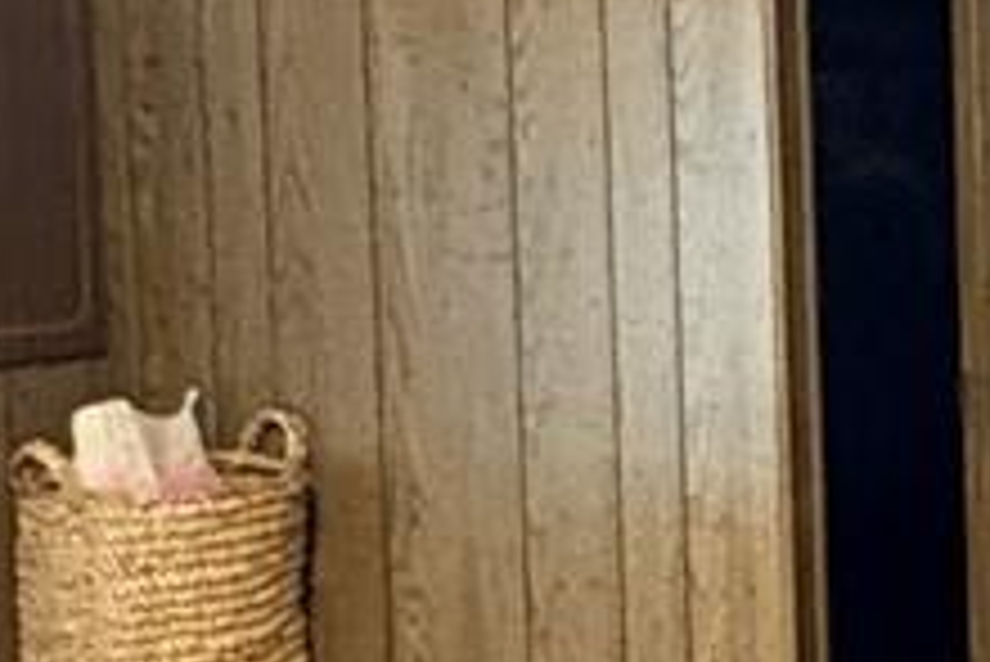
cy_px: 356
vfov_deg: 12.9
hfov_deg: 18.6
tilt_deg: -4.4
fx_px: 2917
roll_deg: +2.0
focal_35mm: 106
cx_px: 1044
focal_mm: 2.22
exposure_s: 1/30
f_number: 2.2
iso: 1000
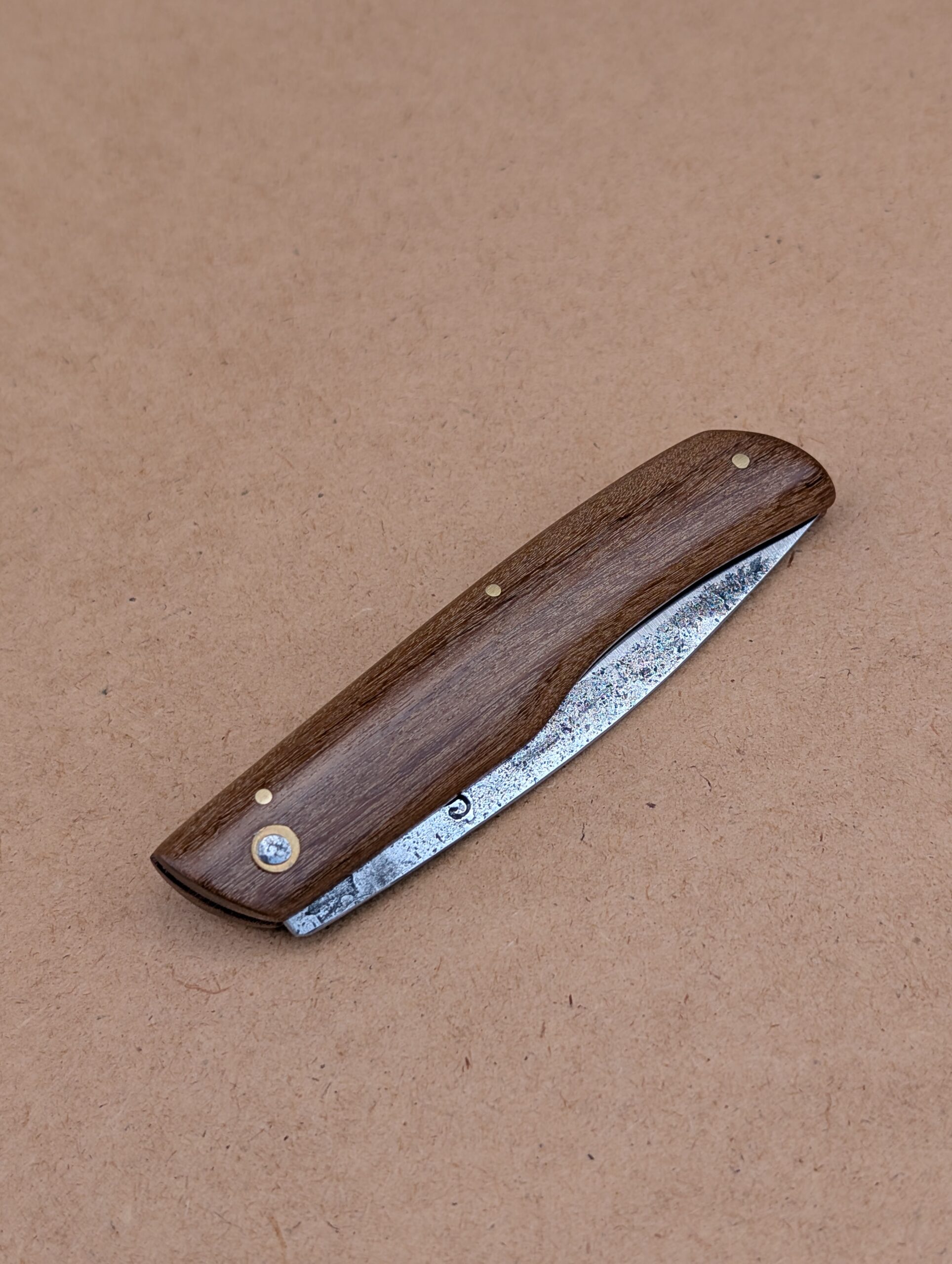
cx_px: 476
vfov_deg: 38.9
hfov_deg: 29.8
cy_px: 632
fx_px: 1792
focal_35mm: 49
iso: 20
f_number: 1.68
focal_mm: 6.9
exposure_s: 1/503
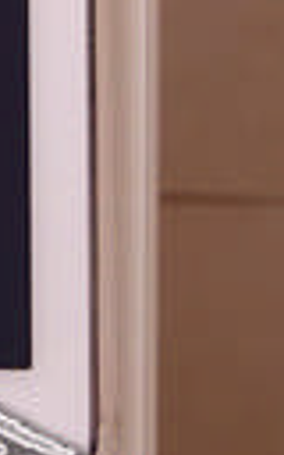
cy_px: -137
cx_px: -1097
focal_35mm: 242
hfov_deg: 4.6
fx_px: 2997
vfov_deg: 8.5
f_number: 4
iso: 1000
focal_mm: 13.94
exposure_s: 1/60
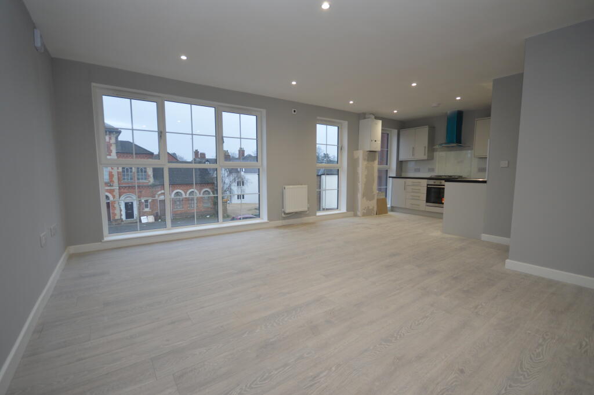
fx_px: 247
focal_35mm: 15
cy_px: 198
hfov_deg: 100.4
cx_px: 297
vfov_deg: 77.2
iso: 500
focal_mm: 10
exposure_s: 1/60
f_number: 4
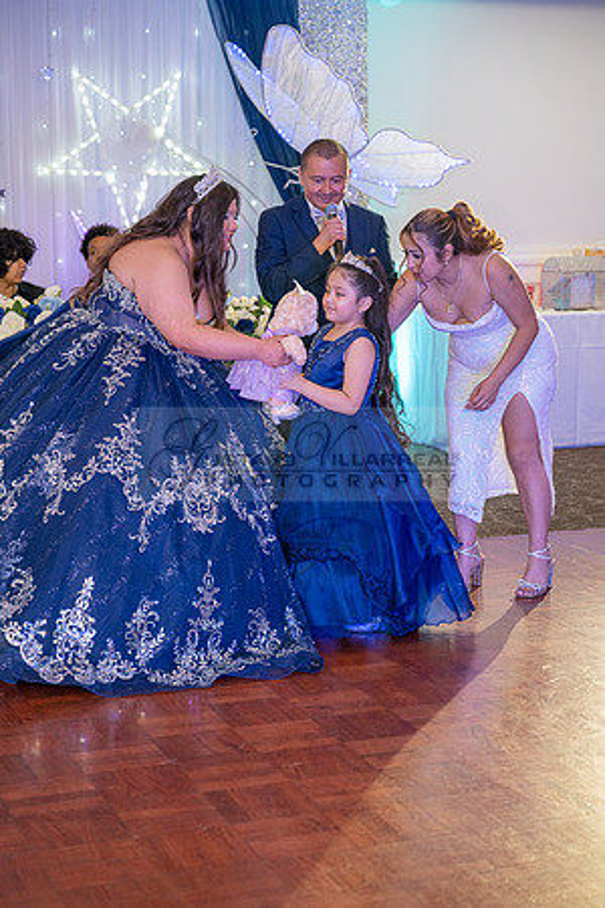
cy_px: 454
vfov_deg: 28.8
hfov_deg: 19.5
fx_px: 1764
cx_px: 302
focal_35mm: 70
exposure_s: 1/200
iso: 1250
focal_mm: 70
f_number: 2.8
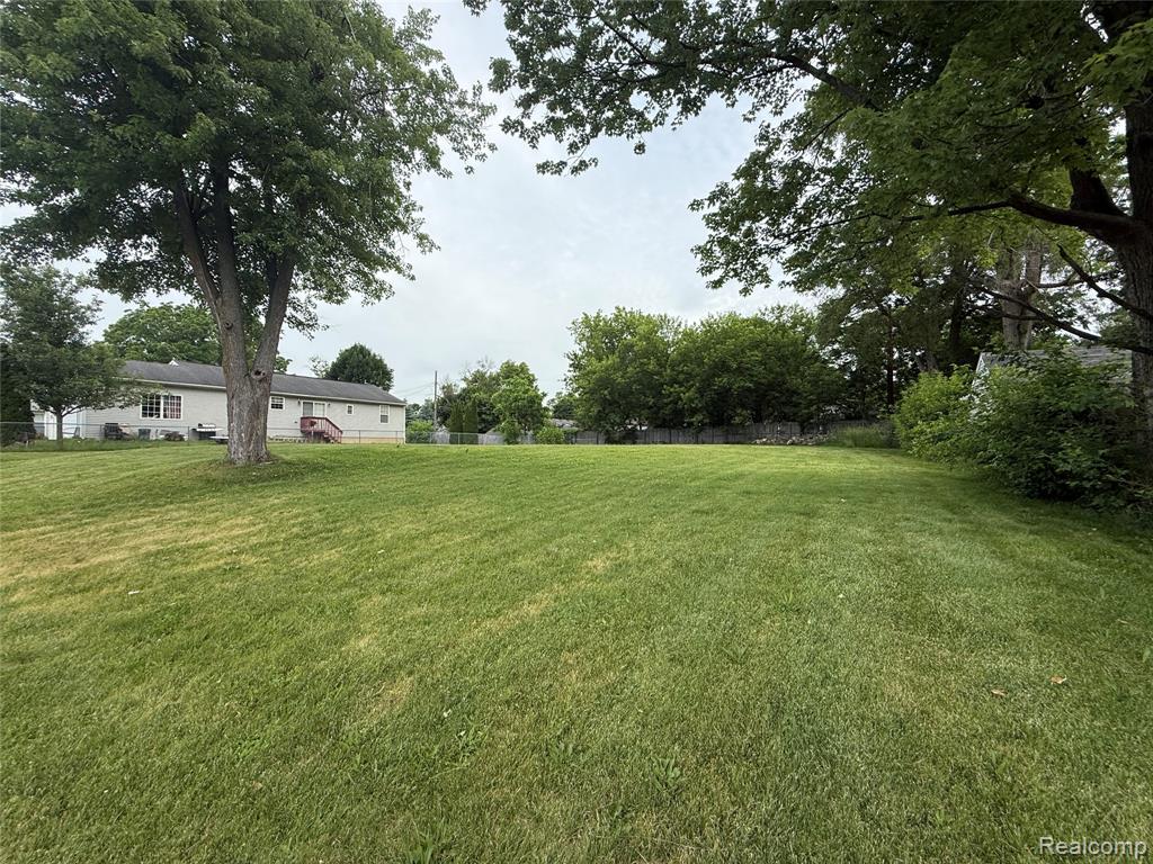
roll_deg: -0.5
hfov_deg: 102.1
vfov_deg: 85.7
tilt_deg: +1.7
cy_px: 432
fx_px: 466
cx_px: 576
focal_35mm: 14
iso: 50
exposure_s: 1/901
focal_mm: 2.22
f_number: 2.2
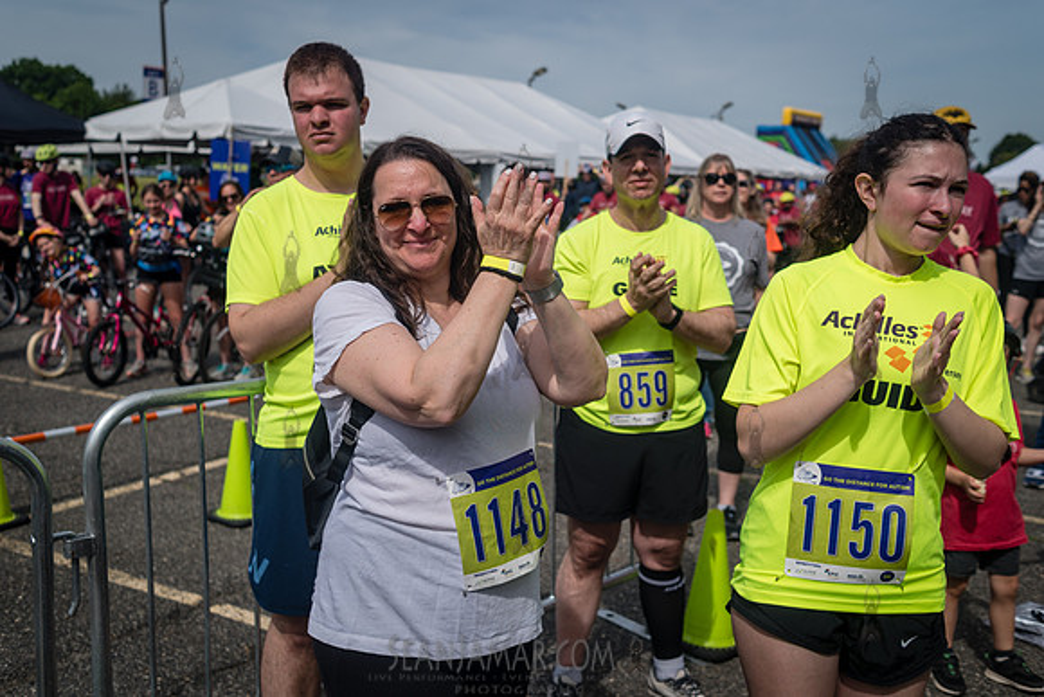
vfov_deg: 37.9
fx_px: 1015
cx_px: 522
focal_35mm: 35
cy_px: 348
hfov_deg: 54.4
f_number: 4
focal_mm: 35
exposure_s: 1/3200
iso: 200
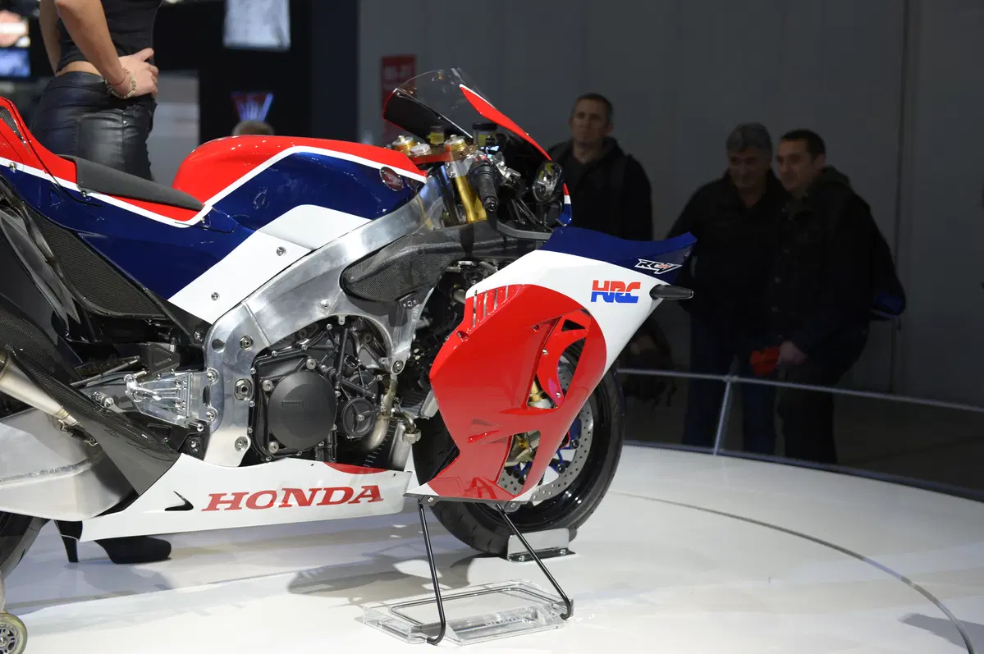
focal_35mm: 62
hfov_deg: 32.4
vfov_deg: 21.9
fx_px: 1693
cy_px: 327
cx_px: 492
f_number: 4
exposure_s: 1/160
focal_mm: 62
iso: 800
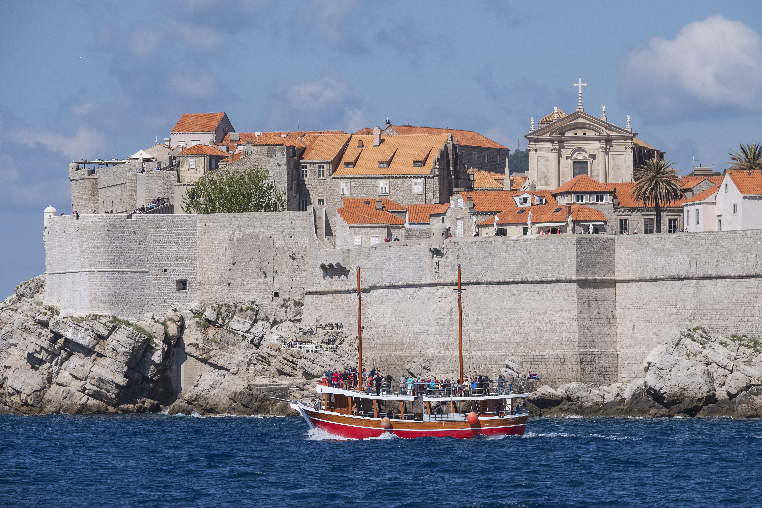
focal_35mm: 210
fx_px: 4445
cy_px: 254
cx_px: 381
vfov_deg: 6.5
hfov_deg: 9.8
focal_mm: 140
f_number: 9
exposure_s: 1/500
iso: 200
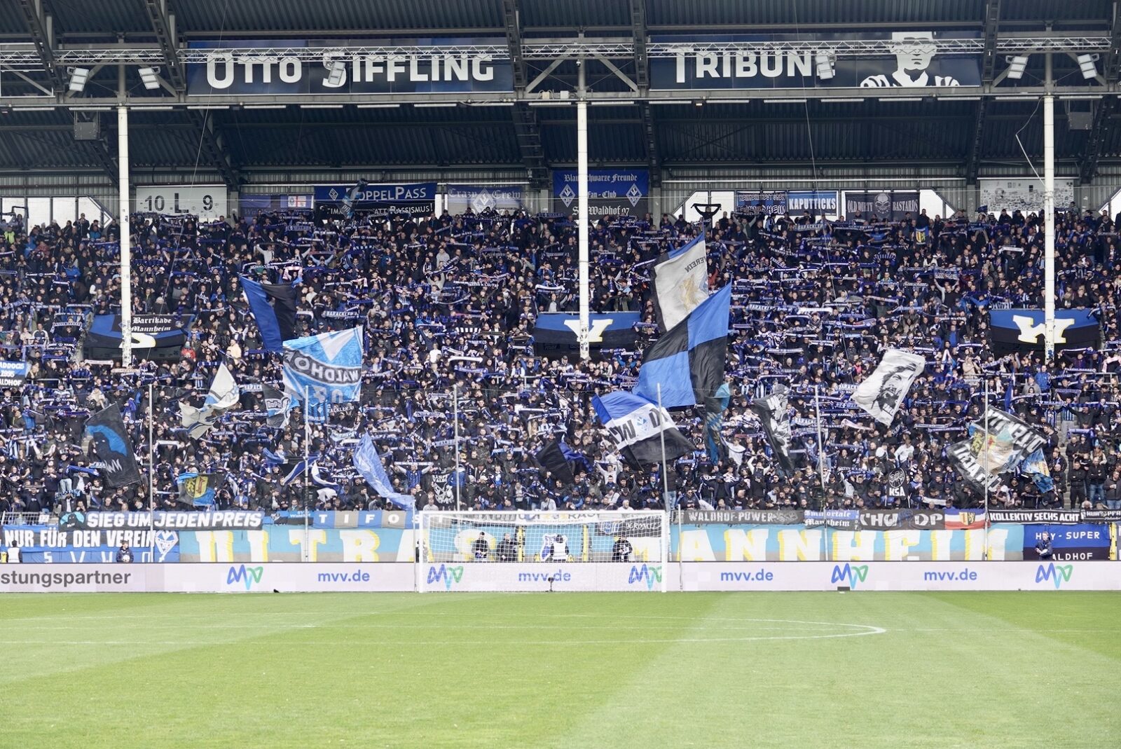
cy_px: 374
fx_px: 3583
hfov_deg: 17.8
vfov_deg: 11.9
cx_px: 560
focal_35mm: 115
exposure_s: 1/125
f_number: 4
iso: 100
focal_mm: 42.08
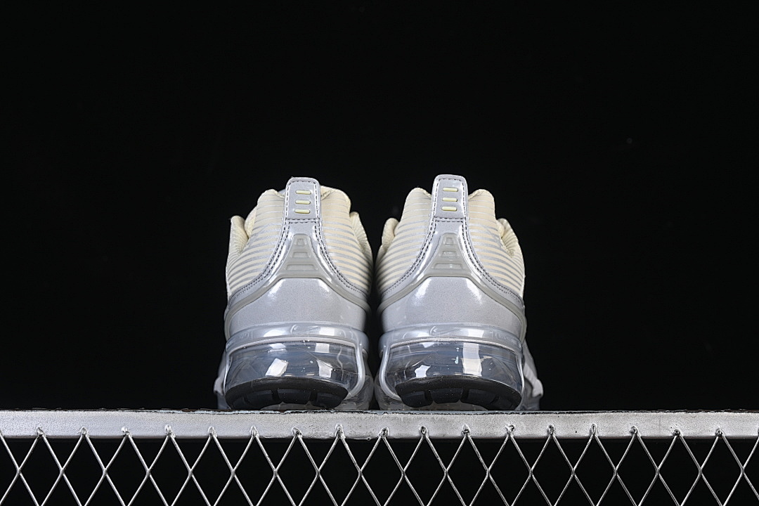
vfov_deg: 18.2
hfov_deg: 27.0
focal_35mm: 75
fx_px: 1581
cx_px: 380
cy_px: 253
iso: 160
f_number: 8
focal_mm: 50
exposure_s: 1/80
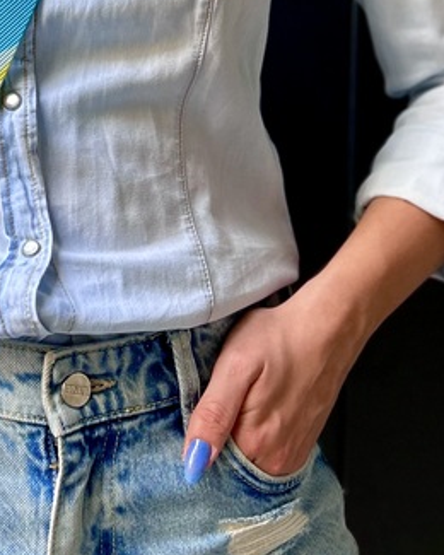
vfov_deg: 23.8
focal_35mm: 78
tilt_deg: -2.3
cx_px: 53
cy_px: 67
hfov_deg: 19.3
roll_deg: -1.1
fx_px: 1281
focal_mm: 5.7
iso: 64
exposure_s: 1/100
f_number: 1.5
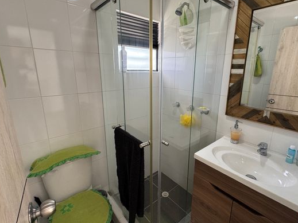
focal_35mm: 18
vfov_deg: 71.5
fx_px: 155
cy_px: 107
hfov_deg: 87.5
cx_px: 165
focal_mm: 2.22
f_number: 2.2
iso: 200
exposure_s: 1/99
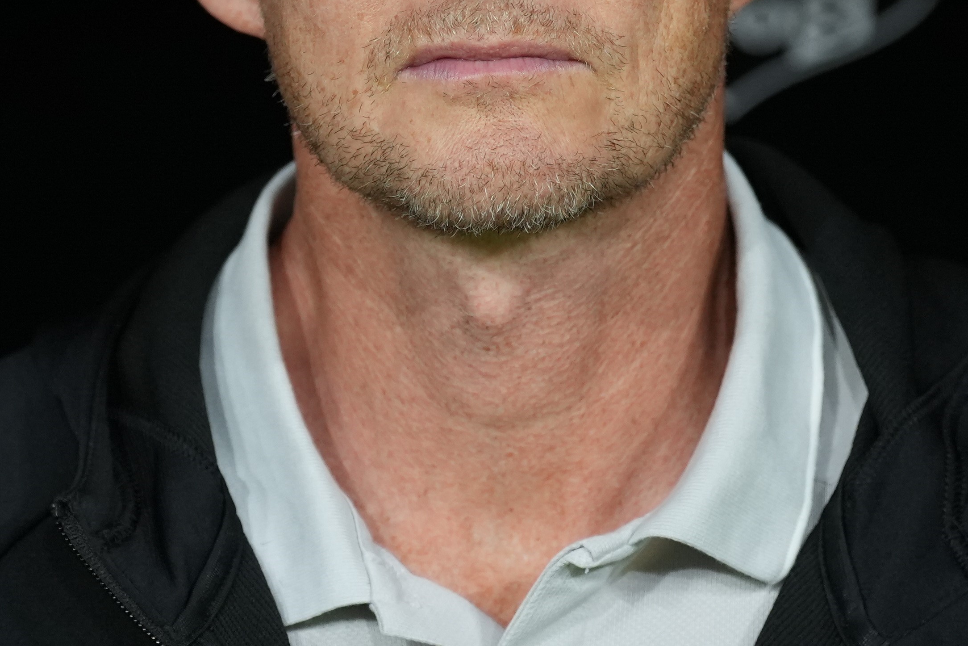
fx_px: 10514
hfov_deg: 5.3
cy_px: -26
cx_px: 414
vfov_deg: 3.5
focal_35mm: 391
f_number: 2.8
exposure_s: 1/640
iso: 1600
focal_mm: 123
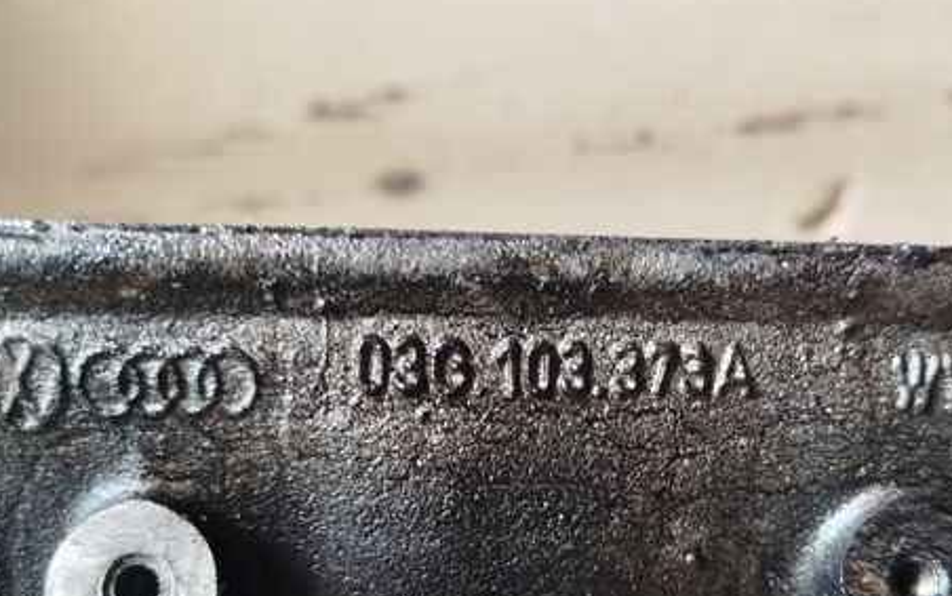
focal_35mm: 36
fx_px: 934
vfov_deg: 34.8
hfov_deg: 53.4
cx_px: 594
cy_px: 425
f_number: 1.7
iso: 250
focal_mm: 5.31
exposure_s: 1/33
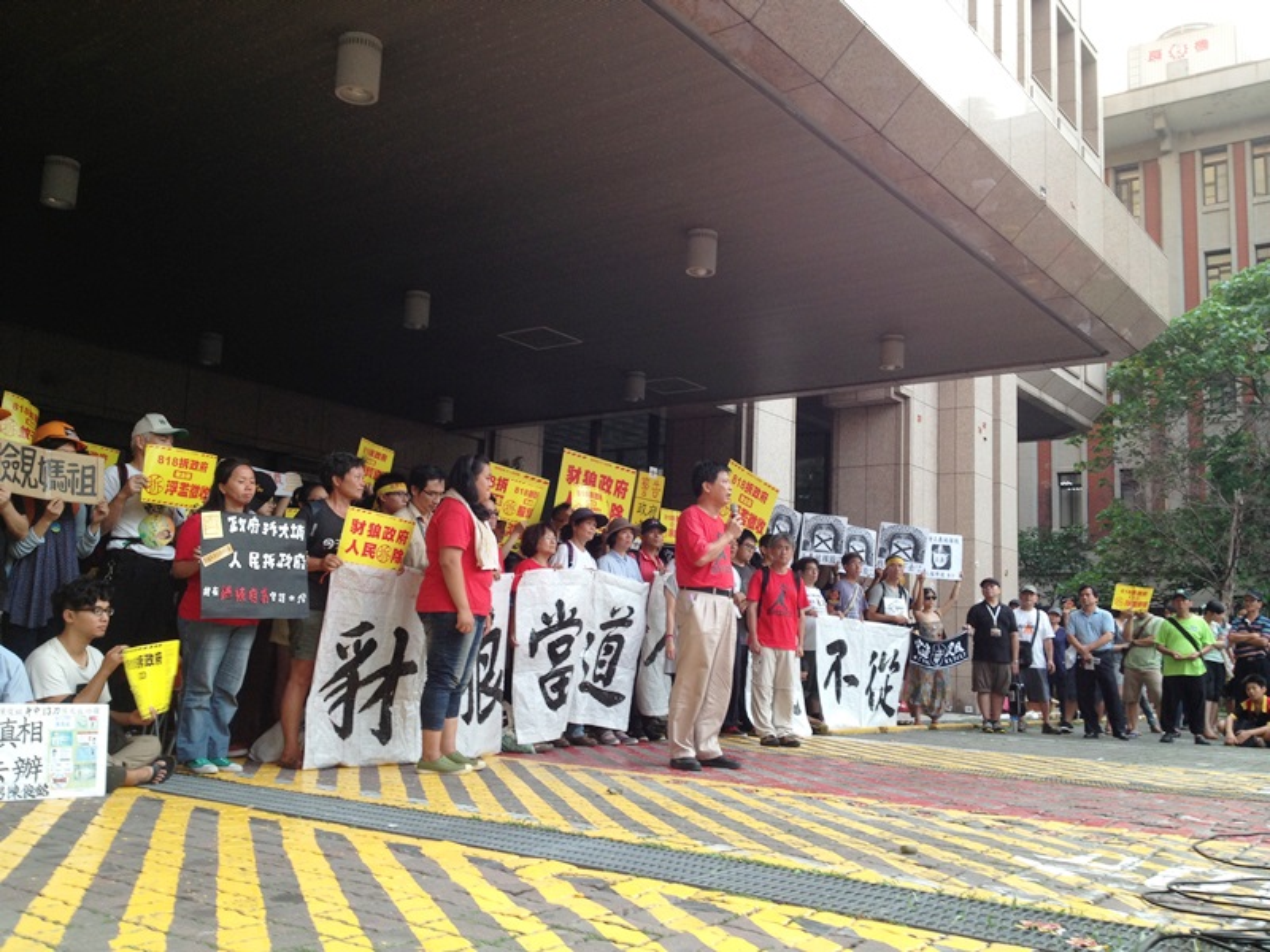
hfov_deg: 52.6
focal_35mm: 35
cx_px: 635
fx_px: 1284
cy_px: 476
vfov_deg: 40.7
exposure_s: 1/30
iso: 50
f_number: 2.4
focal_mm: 4.28
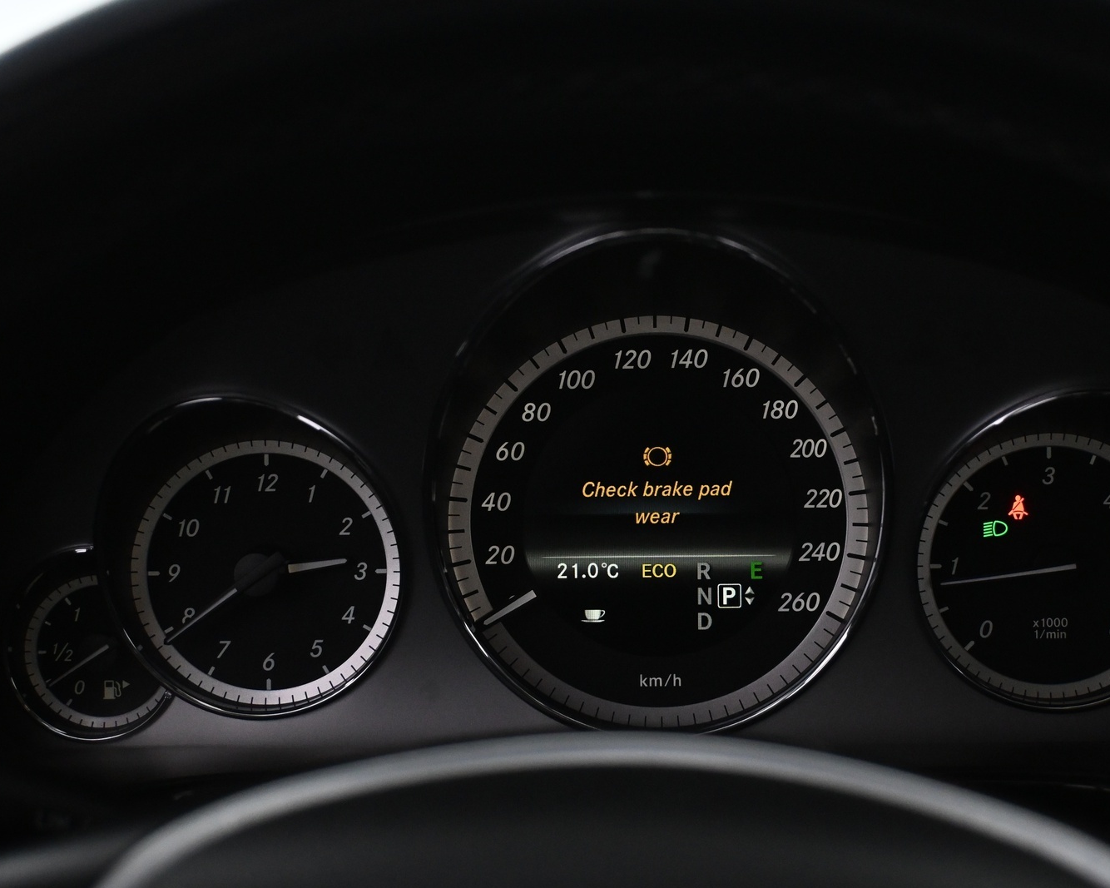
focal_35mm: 50
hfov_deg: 37.5
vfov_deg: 30.5
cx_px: 648
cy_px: 449
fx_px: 1628
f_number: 4.8
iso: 3200
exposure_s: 1/80
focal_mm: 29
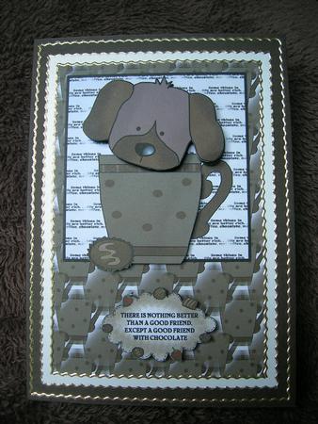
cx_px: 159
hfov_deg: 40.7
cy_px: 212
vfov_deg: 52.6
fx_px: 428
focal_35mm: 35
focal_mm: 5.4
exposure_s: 1/42.8
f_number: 2.8
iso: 50
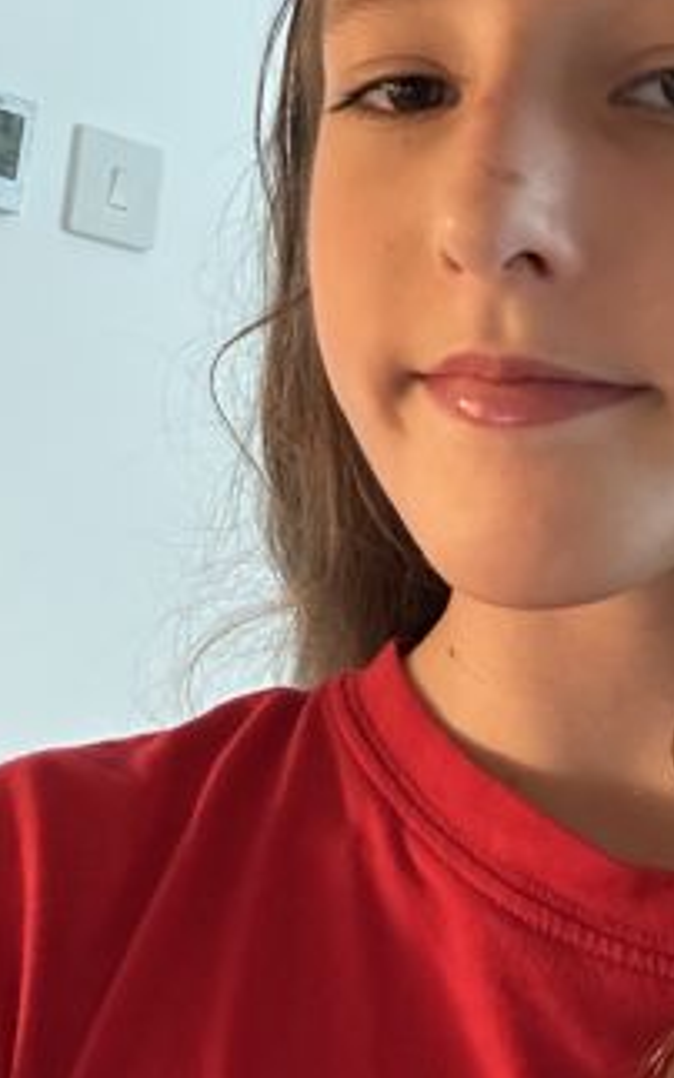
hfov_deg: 21.7
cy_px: 270
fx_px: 1733
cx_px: 557
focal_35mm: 59
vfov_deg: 33.8
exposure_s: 1/50
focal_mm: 2.69
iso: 250
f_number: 1.9
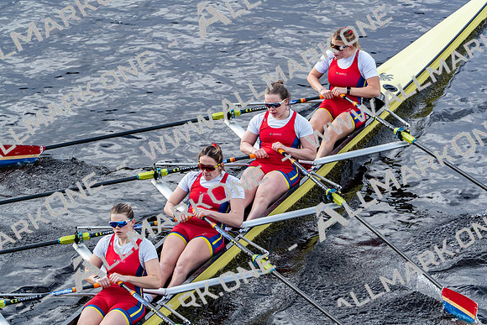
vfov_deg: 4.5
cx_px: 244
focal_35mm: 309
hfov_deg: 6.7
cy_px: 162
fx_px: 4181
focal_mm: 309
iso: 1000
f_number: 6.3
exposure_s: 1/1250
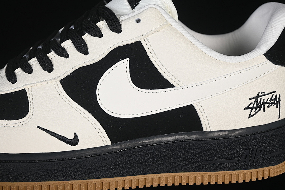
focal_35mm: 75
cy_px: 95
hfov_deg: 27.0
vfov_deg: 18.2
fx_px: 594
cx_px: 142
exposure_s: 1/60
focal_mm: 50
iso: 160
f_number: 6.3
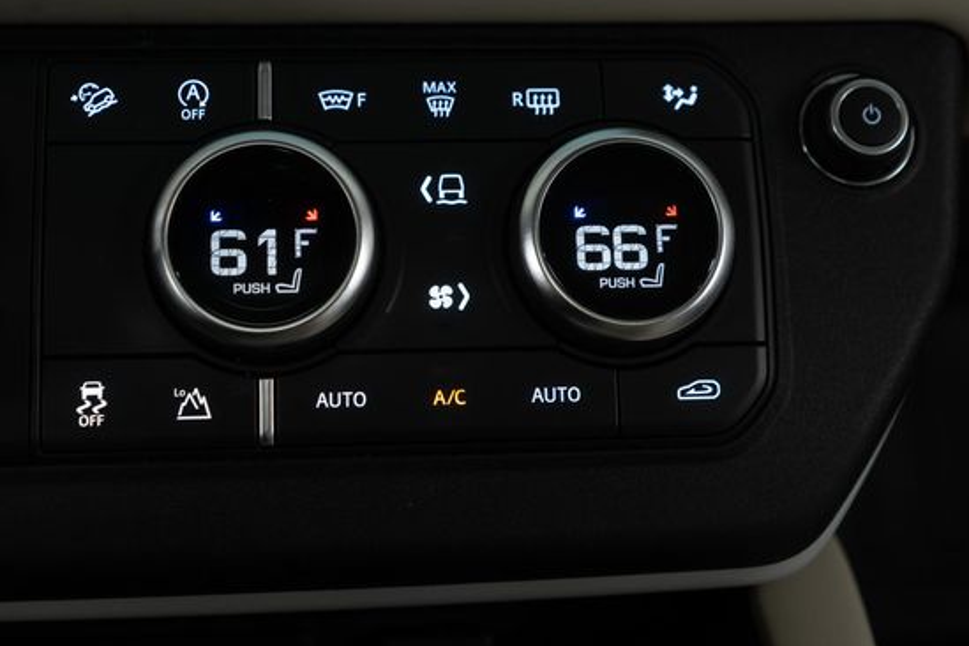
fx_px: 1319
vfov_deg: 27.5
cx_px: 466
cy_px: 294
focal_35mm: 49
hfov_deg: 40.3
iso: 400
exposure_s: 1/40
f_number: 3.2
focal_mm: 28
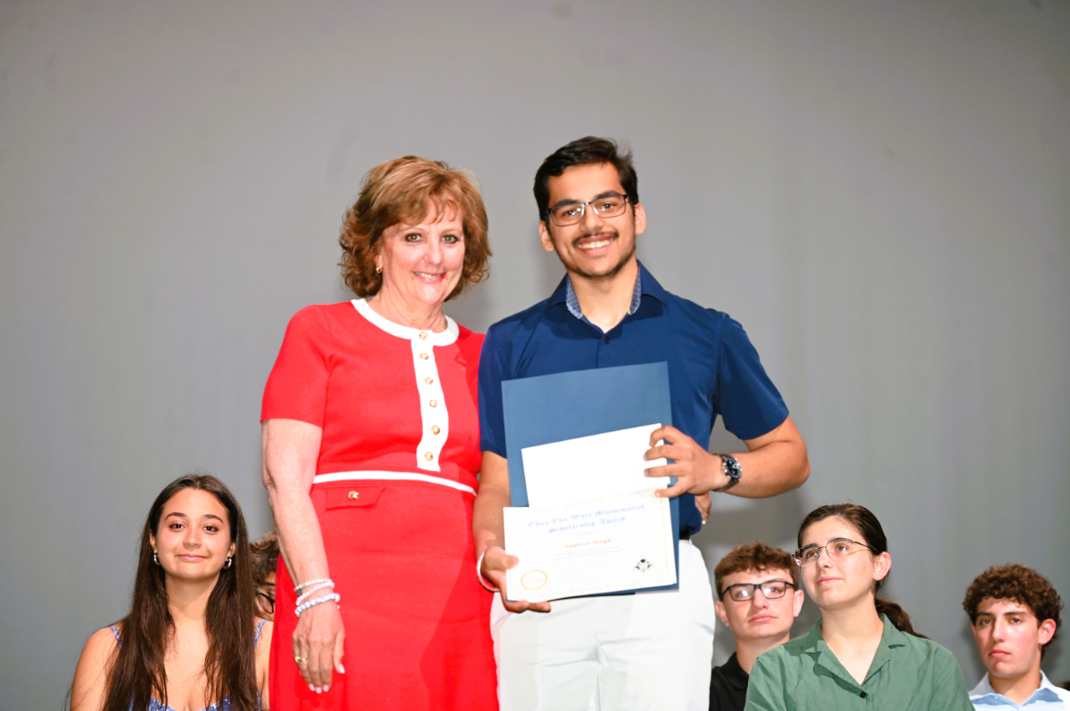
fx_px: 3564
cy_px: 356
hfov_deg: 17.1
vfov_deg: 11.4
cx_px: 535
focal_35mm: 120
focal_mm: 120
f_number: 4
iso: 640
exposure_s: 1/60
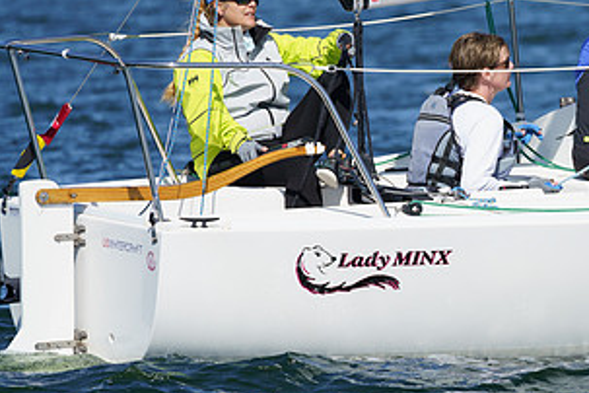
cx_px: 533
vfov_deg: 1.8
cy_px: 32
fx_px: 12532
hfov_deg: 2.7
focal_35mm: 766
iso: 320
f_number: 8
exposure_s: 1/1250
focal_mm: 400
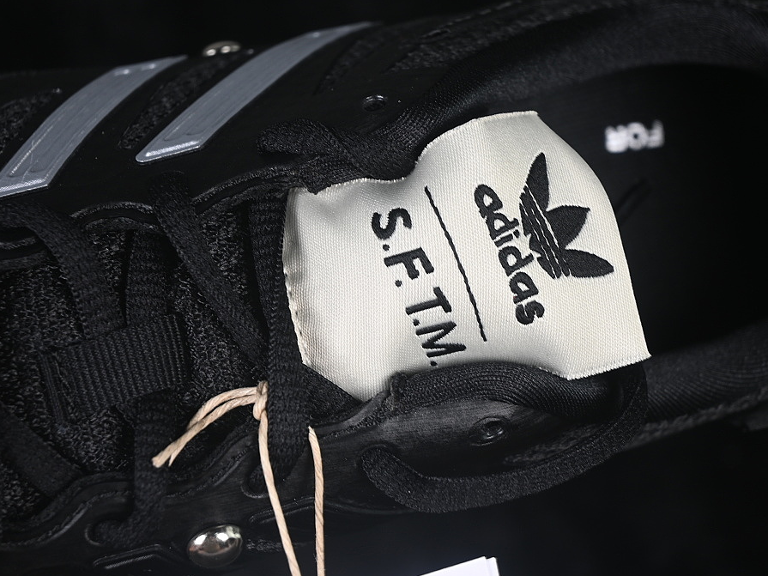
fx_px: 1930
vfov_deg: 17.0
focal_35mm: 87
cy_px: 272
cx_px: 405
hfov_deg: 22.5
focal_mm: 50
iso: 160
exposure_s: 1/60
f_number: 6.3
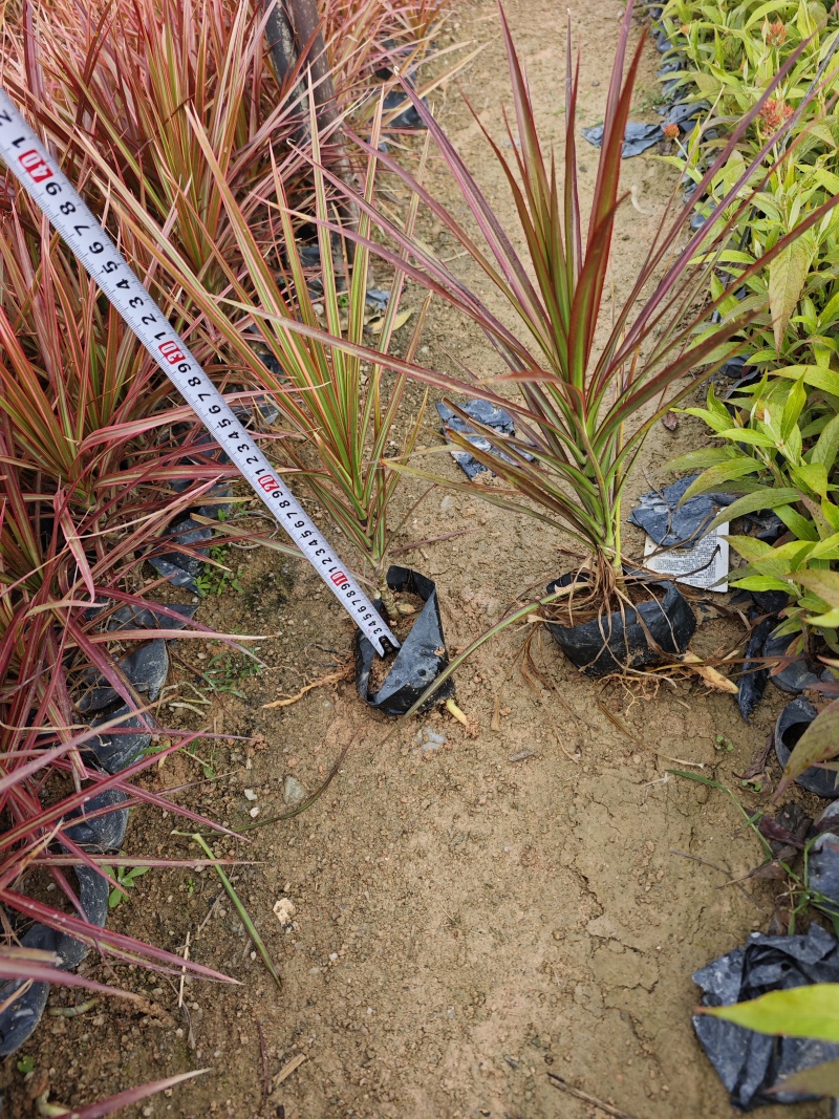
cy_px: 560
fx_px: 743
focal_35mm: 23
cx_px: 420
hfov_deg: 58.9
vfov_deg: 73.9
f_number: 1.6
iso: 50
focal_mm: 6.55
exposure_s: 1/536
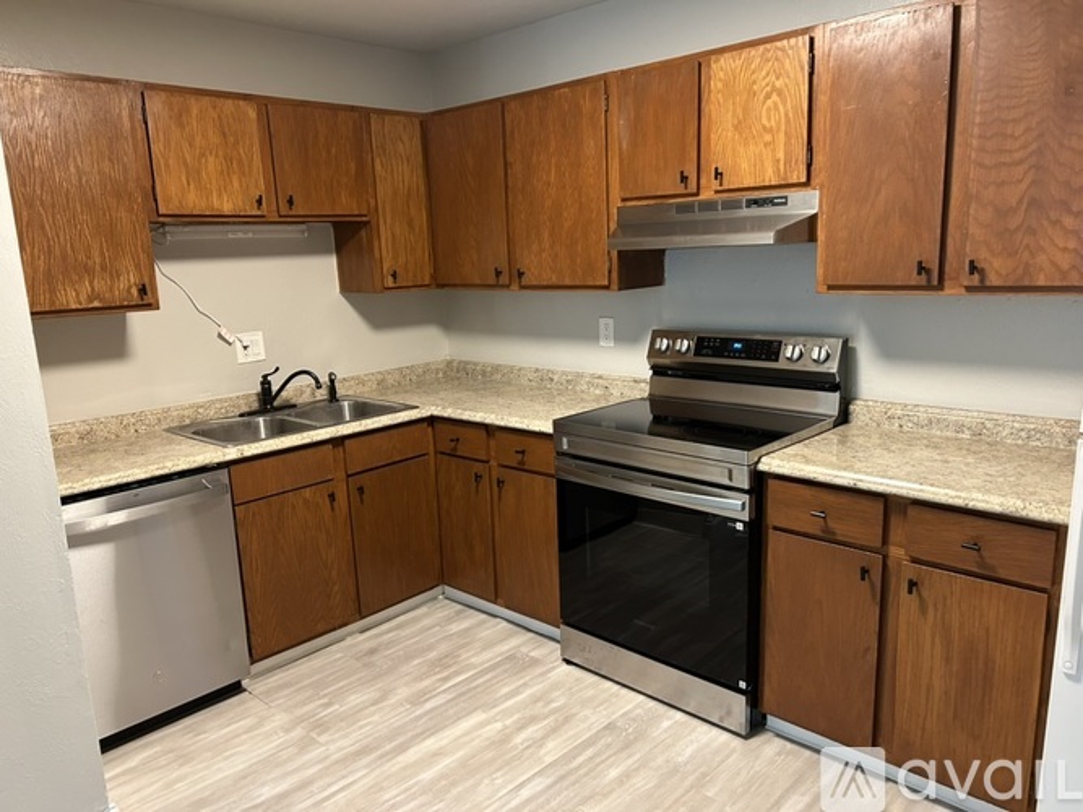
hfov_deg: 67.3
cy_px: 406
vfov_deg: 53.0
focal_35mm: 26
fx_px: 813
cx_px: 542
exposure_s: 1/60
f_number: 1.5
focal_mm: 5.7
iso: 320
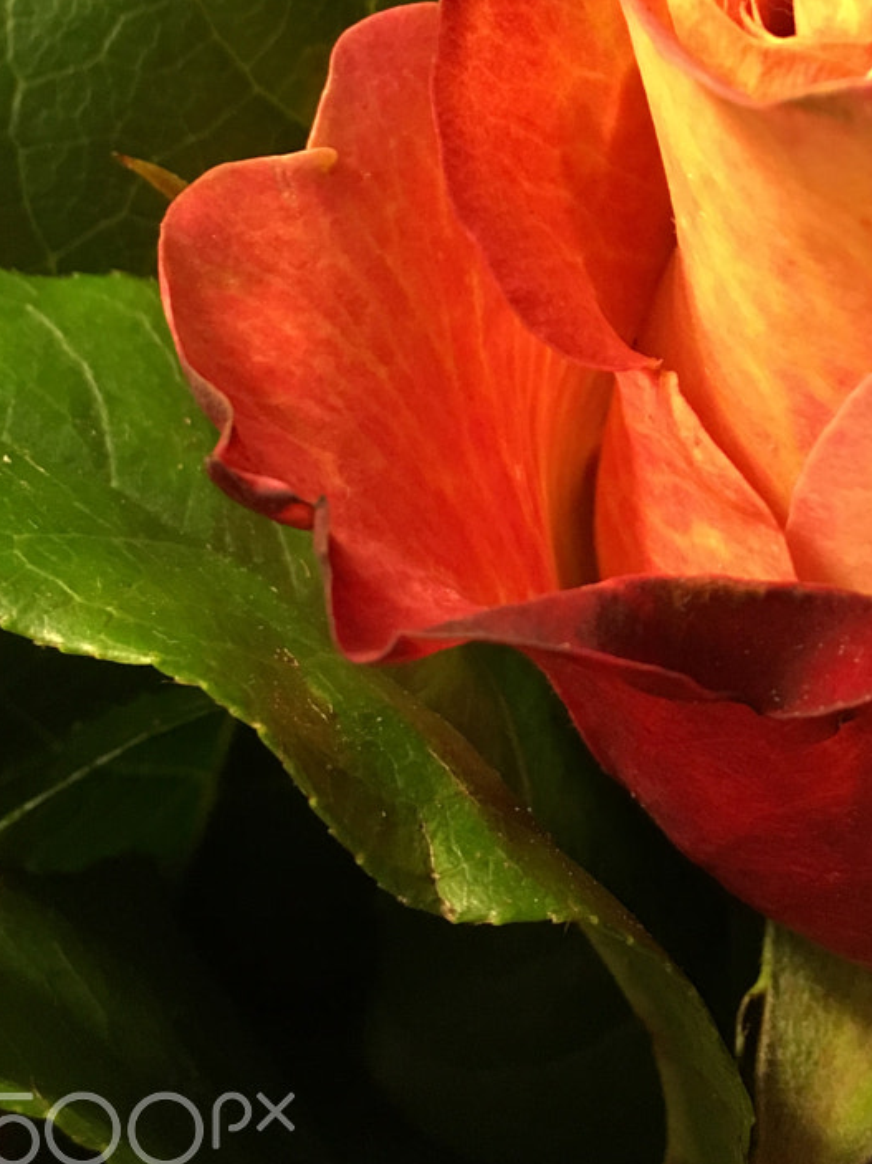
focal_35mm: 66
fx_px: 2217
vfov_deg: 27.8
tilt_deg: -52.7
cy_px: 23
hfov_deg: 21.4
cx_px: 877
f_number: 2.2
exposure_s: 1/30
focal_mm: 4.15
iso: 100
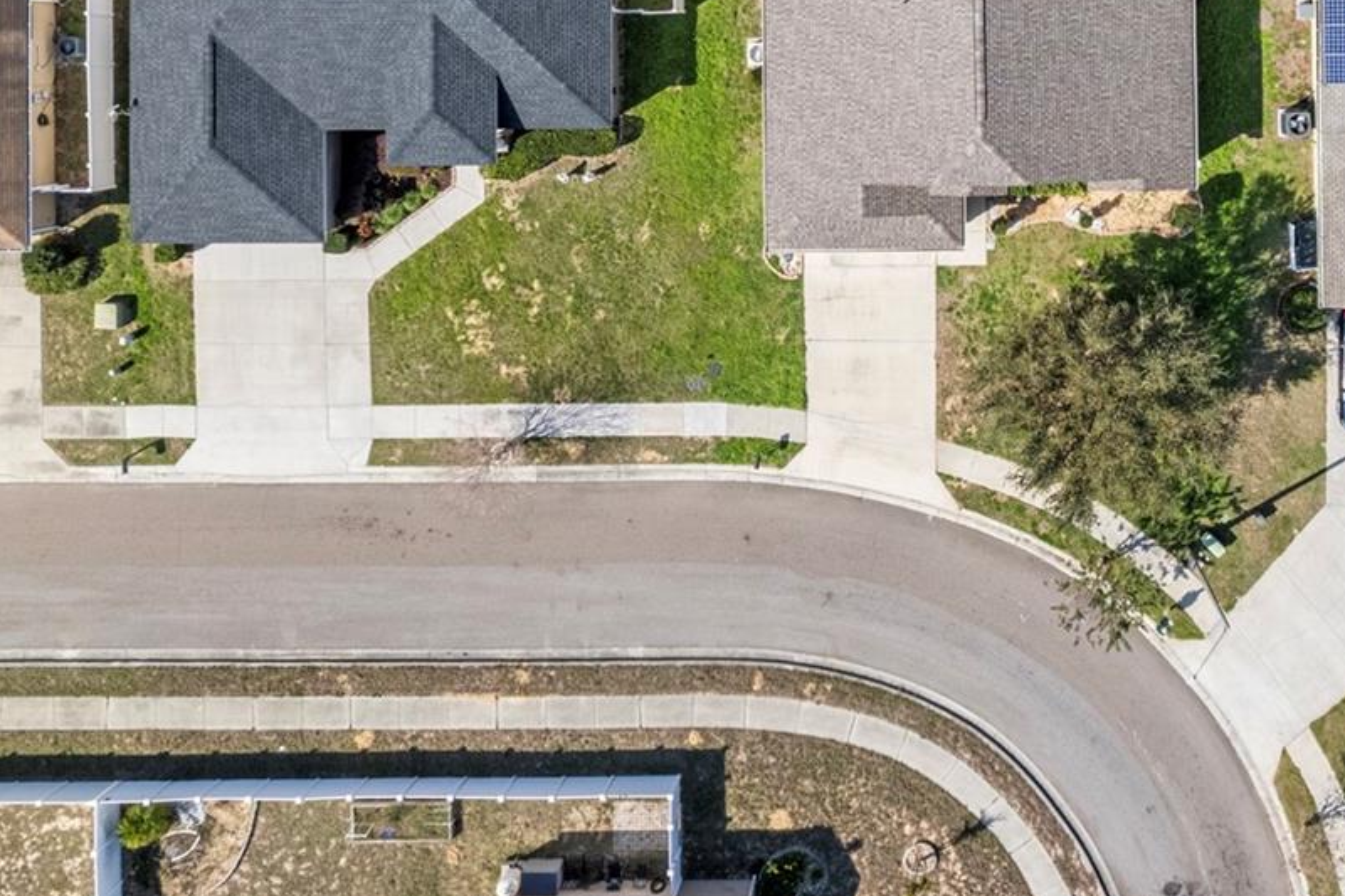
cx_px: 967
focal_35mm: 44
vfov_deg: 28.7
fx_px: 1643
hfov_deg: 43.4
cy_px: 14
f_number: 2.8
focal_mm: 8.38
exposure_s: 1/40
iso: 120
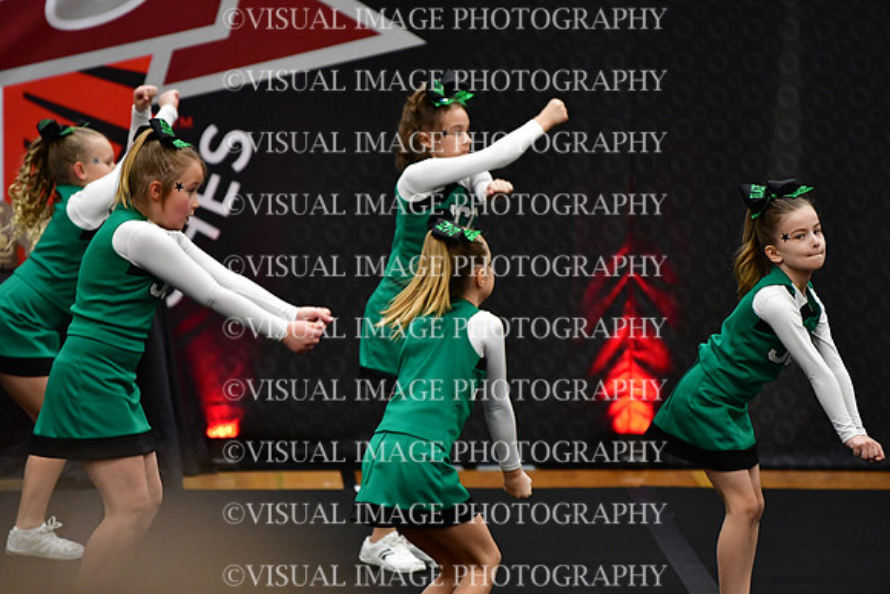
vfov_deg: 4.6
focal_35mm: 300
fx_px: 7418
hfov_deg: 6.9
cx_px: 445
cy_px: 297
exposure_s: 1/800
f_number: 2.8
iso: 4000
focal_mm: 200
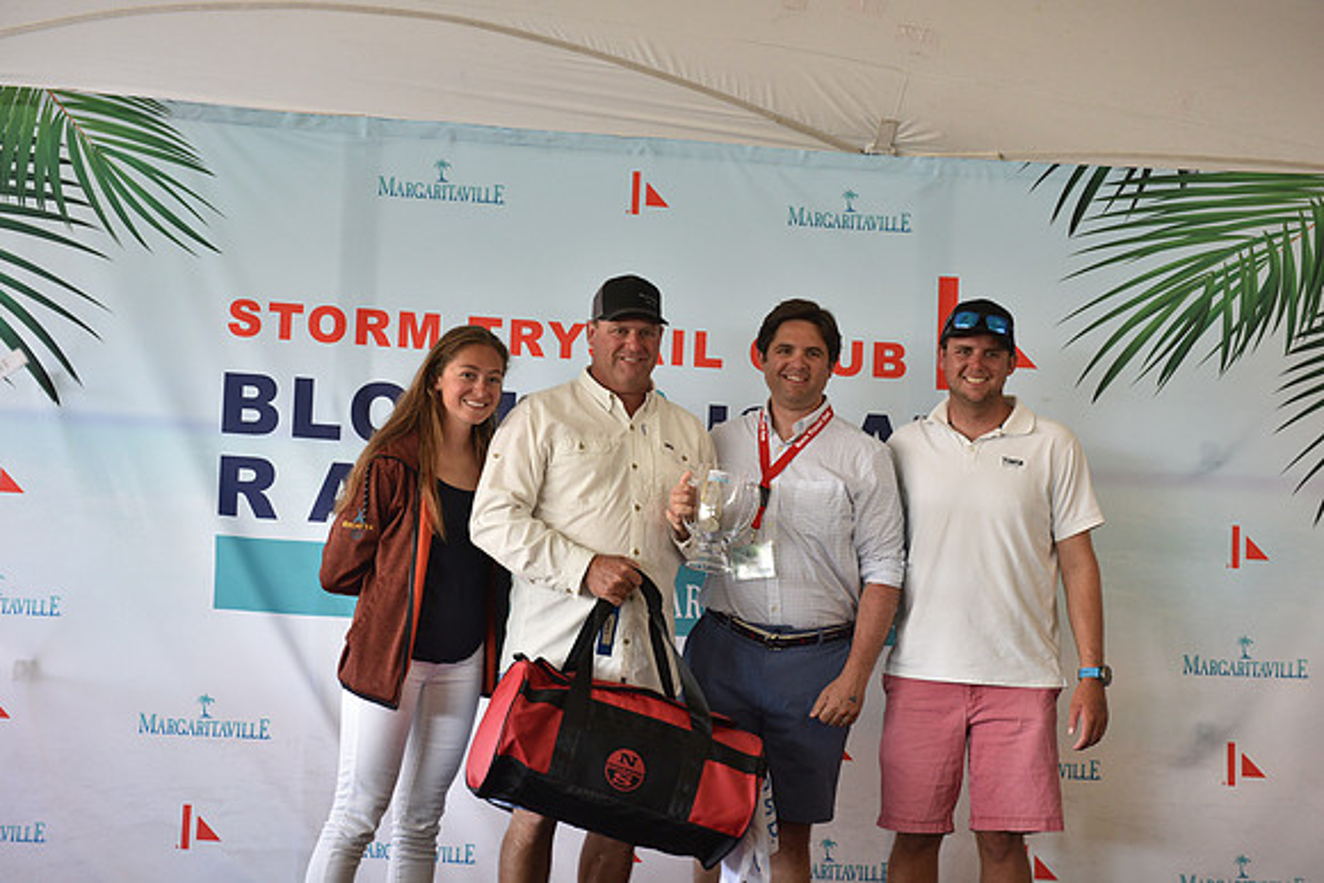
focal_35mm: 70
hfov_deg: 28.8
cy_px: 442
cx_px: 662
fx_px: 2575
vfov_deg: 19.5
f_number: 5
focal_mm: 70
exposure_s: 1/160
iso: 800
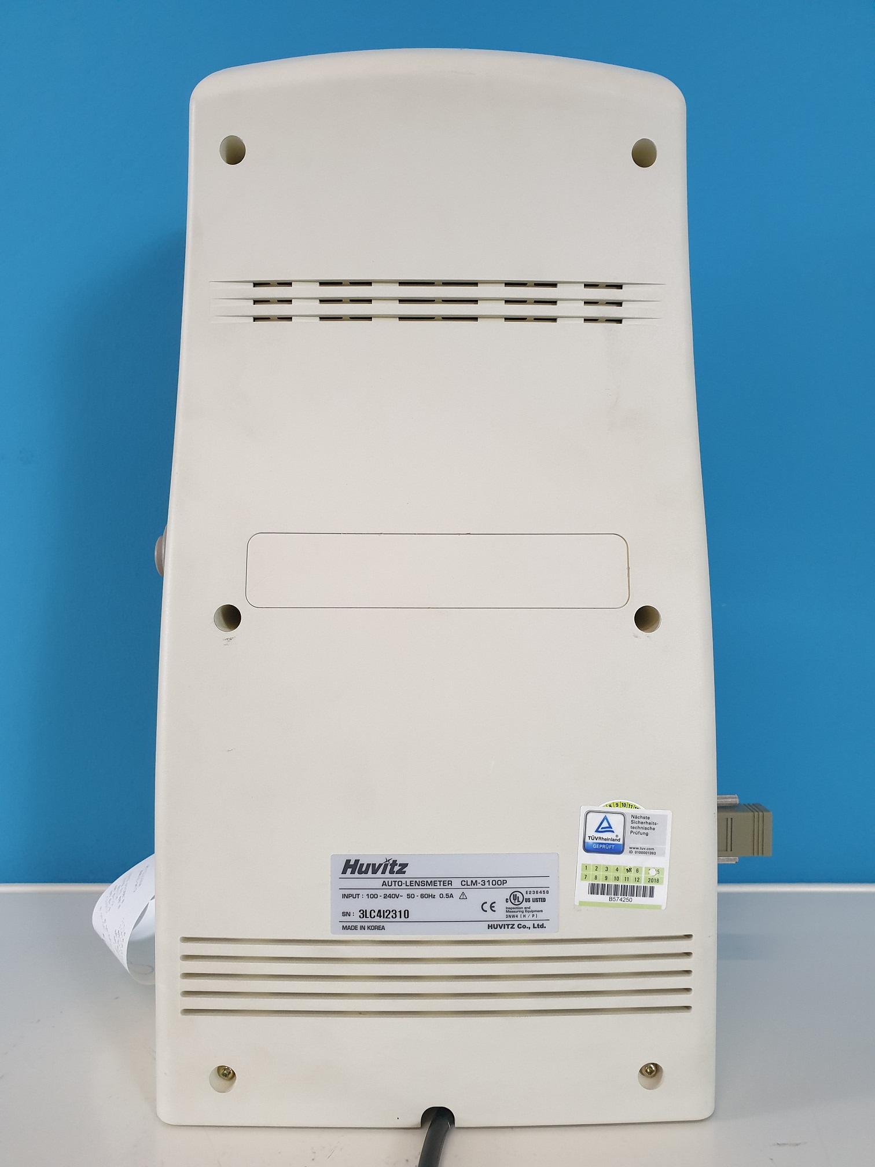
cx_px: 438
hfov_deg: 53.1
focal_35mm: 26
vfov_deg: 67.3
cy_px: 584
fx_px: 876
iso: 250
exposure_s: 1/50
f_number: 2.4
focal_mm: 4.3
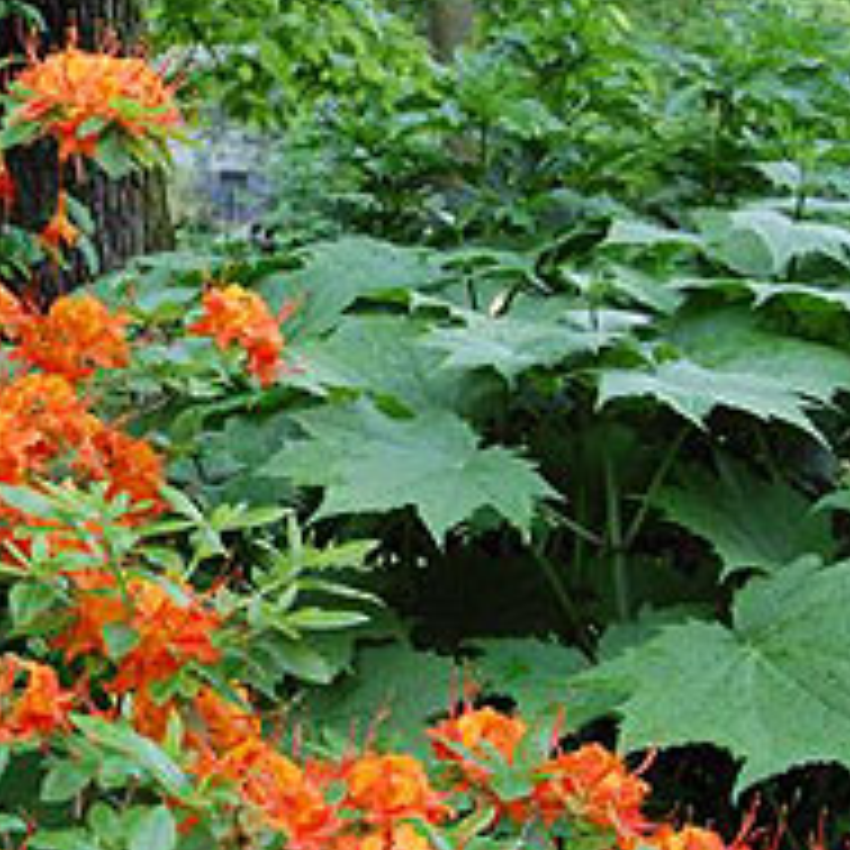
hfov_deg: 20.6
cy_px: 333
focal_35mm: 79
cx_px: -144
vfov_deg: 21.9
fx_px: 2195
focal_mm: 26
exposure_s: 1/320
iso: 1600
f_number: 8
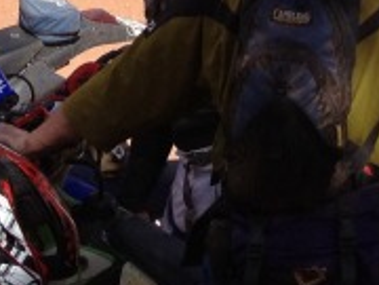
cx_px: 480
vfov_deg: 7.1
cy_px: -344
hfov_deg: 9.8
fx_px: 2179
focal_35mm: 199
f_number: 2.4
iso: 50
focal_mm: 4.28
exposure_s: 1/1623
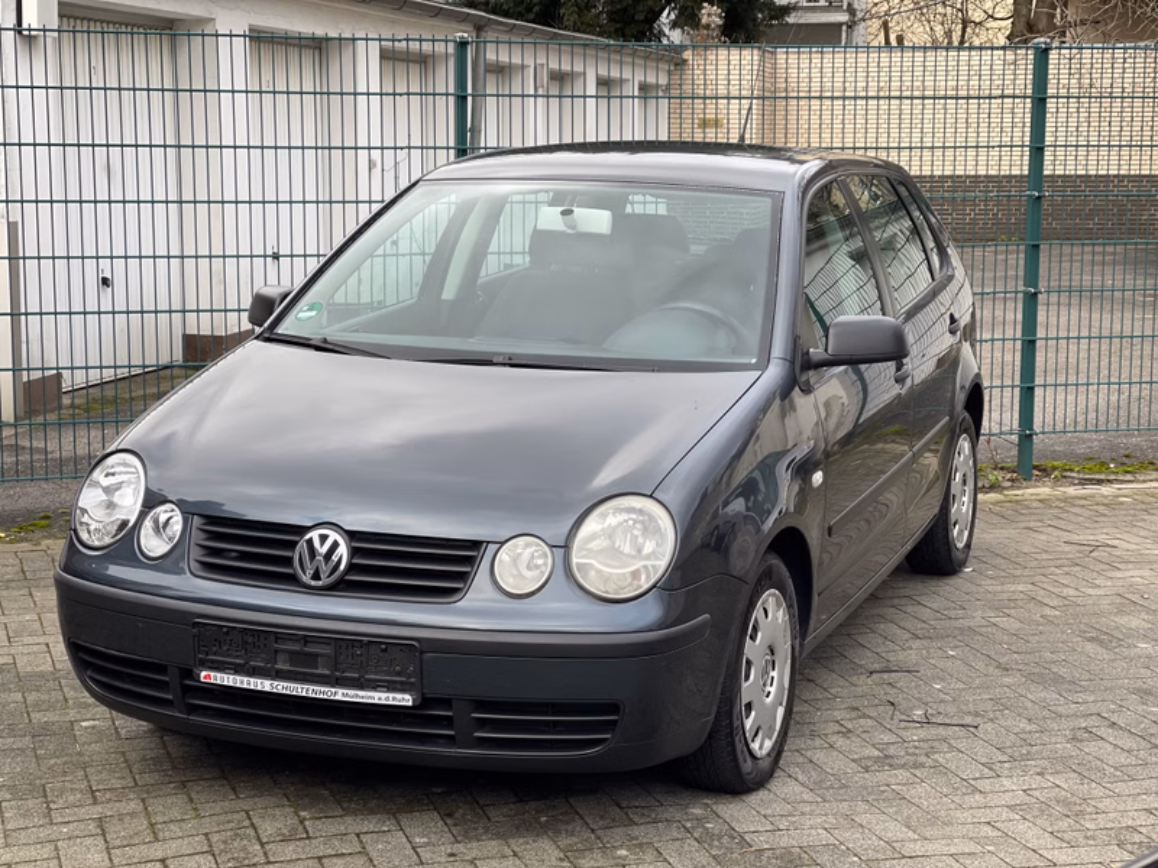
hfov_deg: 30.3
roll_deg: -0.4
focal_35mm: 64
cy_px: 434
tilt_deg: -8.1
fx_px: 2141
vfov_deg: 22.9
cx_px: 579
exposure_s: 1/121
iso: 40
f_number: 2.2
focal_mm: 7.5
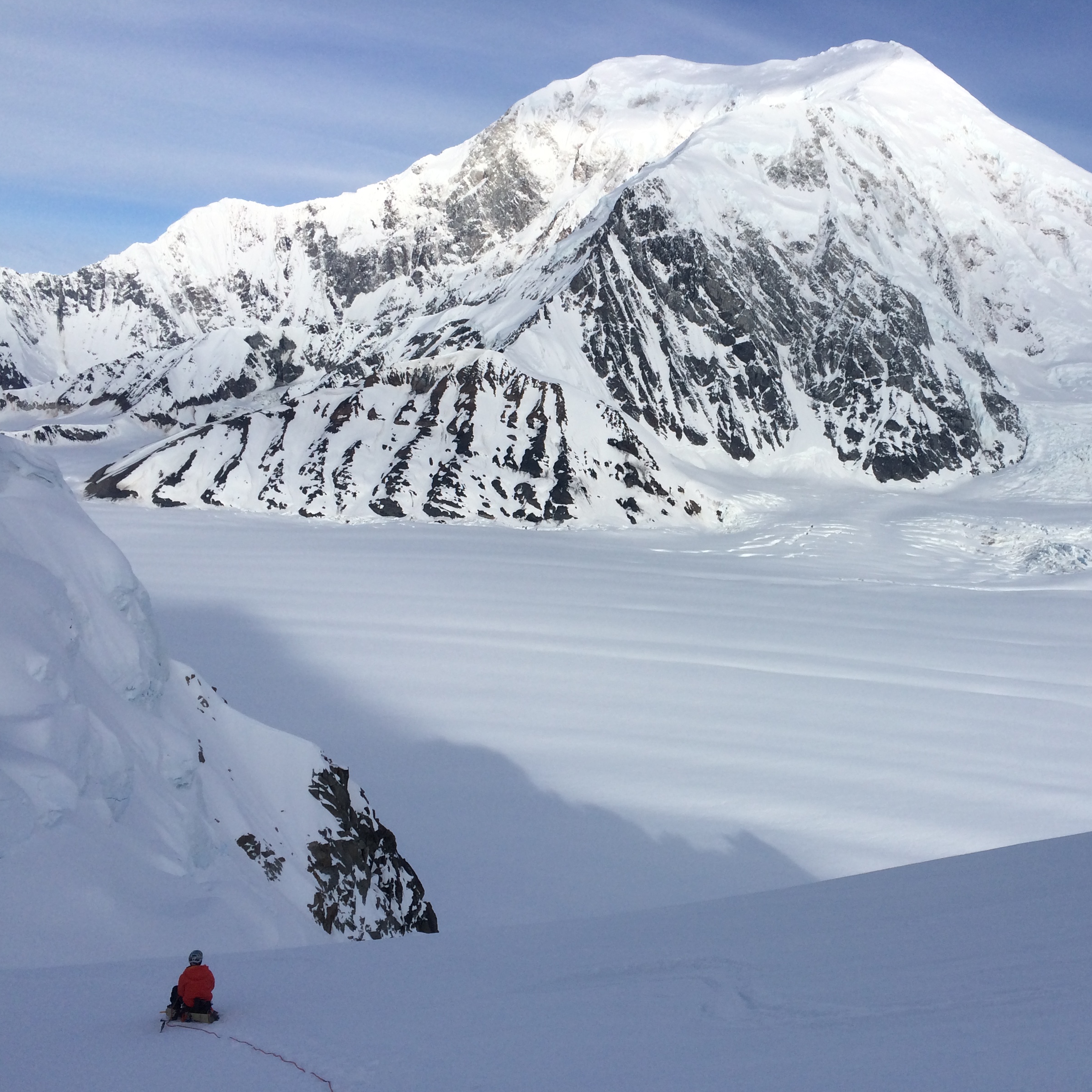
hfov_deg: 46.5
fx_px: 1249
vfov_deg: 47.2
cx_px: 721
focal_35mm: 35
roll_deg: -5.5
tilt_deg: -7.6
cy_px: 549
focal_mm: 4.15
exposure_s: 1/2564
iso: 32
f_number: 2.2
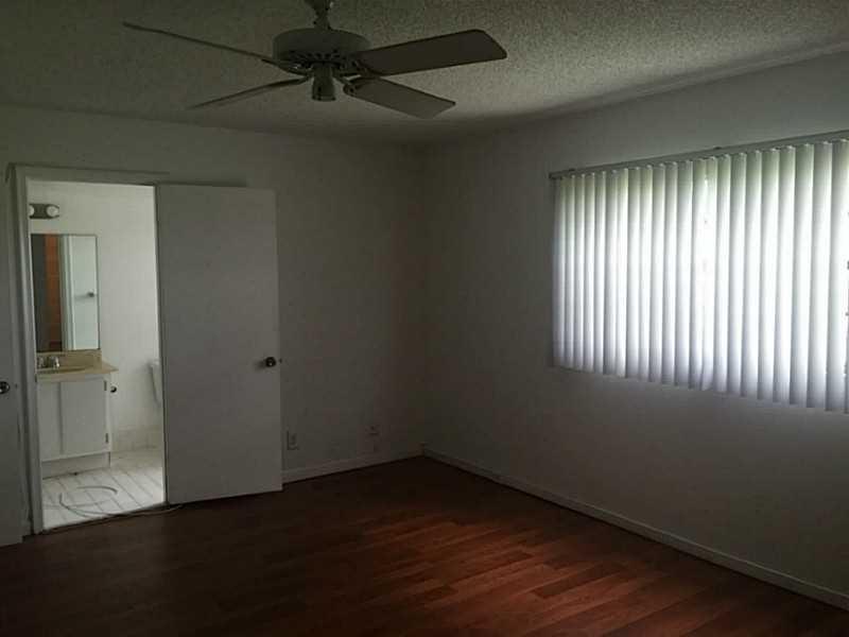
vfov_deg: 48.2
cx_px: 424
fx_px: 711
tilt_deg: -2.6
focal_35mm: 29
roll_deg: -0.7
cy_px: 318
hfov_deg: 61.7
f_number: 2.2
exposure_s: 1/33
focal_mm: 4.15
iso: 64
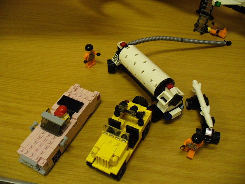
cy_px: 92
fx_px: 262
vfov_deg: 38.7
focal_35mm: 37
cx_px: 122
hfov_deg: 50.1
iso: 400
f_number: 2.8
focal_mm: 6.1
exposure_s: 1/50
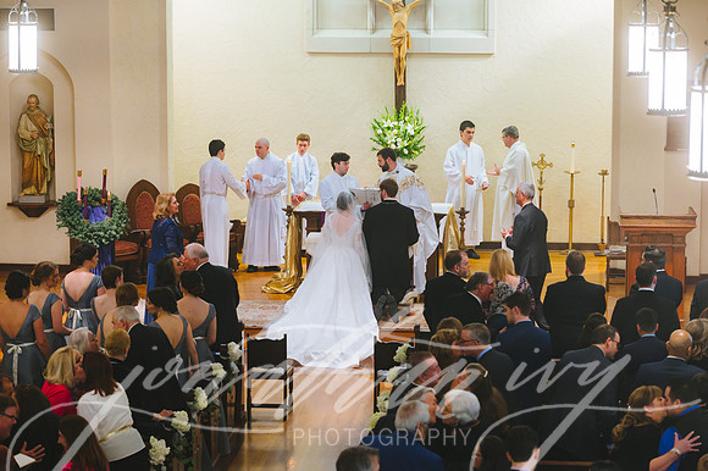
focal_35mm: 98
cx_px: 354
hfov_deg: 20.8
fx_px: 1926
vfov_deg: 13.9
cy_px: 236
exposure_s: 1/200
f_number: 2.8
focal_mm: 98
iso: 3200
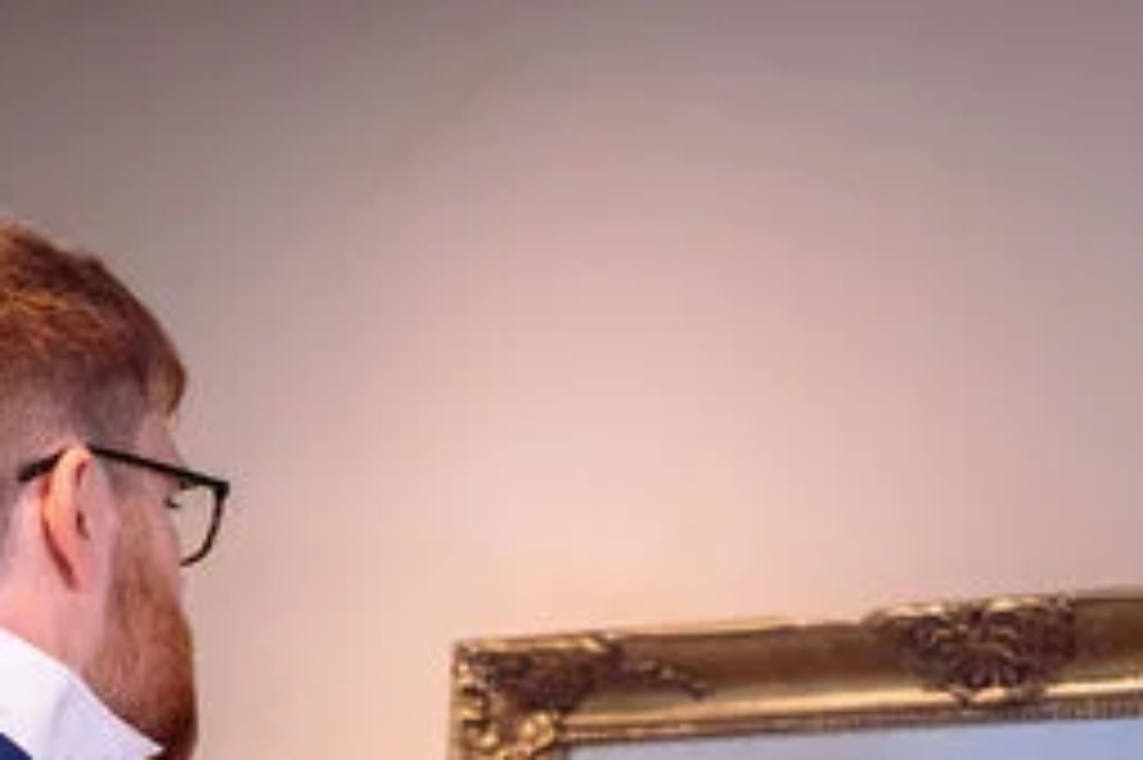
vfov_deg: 10.1
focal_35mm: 129
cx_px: 932
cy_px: 1356
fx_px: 4093
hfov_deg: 15.8
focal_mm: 32
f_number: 3.2
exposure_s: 1/200
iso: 250
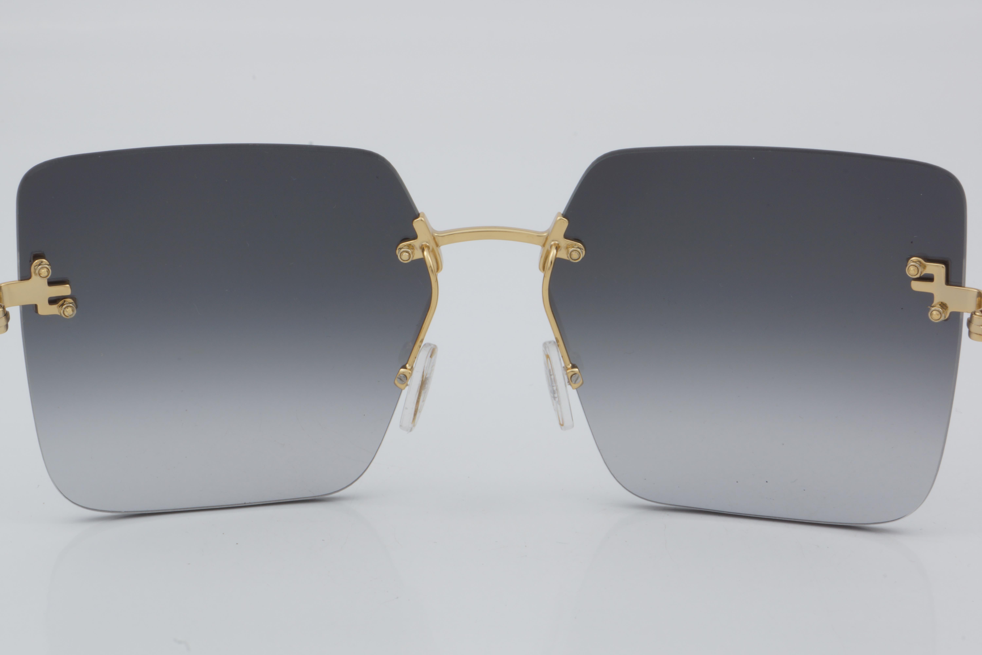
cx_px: 491
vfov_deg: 16.6
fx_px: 2250
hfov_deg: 24.6
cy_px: 328
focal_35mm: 82
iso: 100
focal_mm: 55
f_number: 32
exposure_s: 1/4
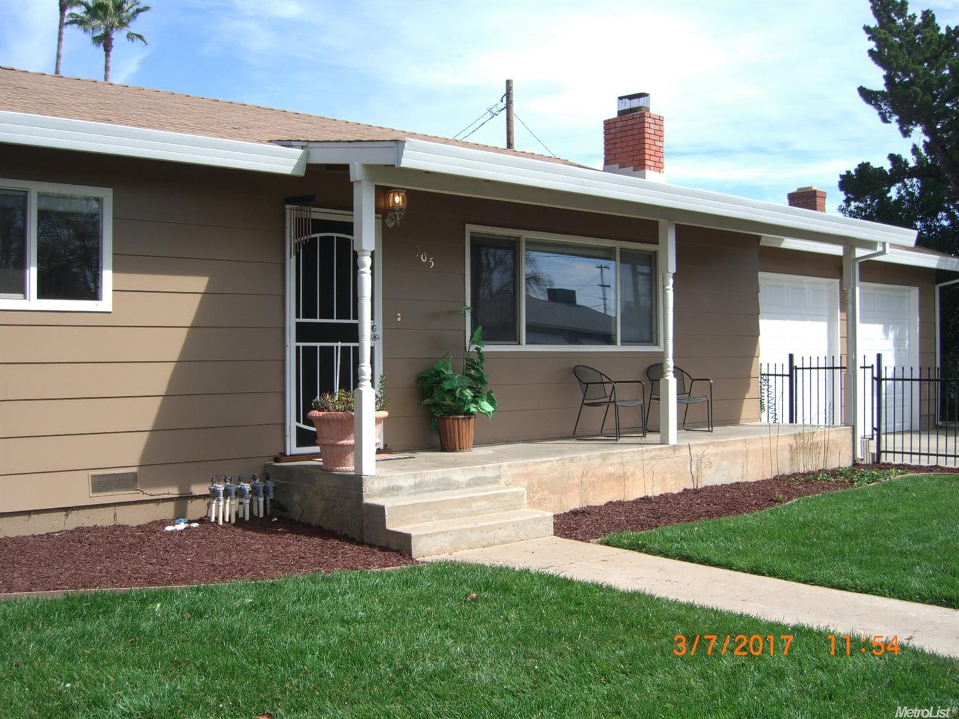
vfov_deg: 37.7
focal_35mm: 38
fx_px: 1052
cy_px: 360
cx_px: 480
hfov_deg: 49.0
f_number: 2.8
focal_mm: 7.9
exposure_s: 1/800
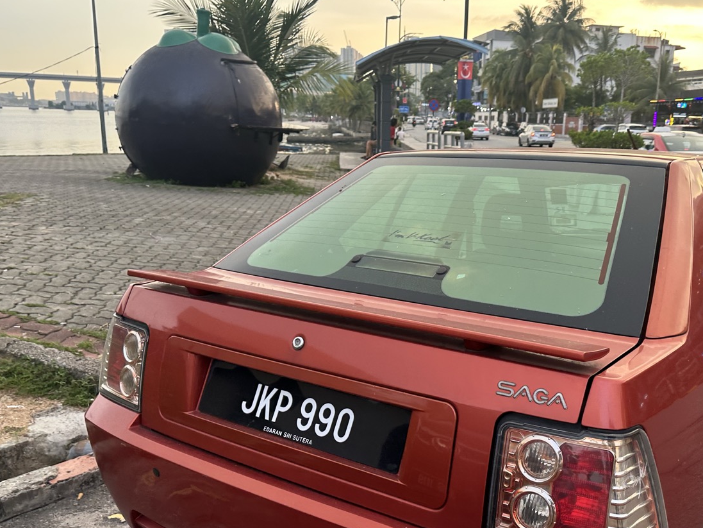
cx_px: 438
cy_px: 316
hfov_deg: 52.1
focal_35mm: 35
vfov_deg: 40.5
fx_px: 711
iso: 100
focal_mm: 6.86
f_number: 1.78
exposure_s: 1/121
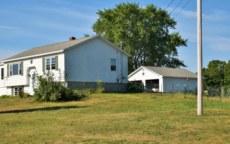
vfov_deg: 19.7
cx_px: 104
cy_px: 87
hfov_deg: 31.1
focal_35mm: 66
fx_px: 414
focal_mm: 38
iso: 200
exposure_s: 1/2000
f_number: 4.8
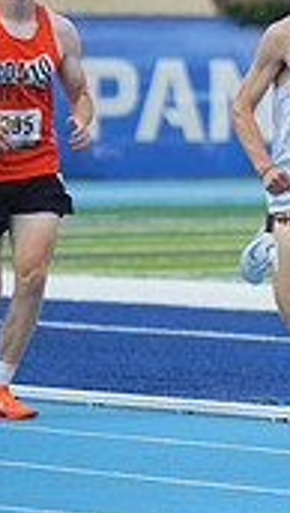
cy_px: 109
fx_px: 12539
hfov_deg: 1.3
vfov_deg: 2.3
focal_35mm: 919
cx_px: 765
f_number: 5.6
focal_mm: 260
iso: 400
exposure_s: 1/1250
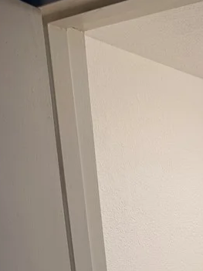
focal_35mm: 70
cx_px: 248
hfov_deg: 19.7
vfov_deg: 23.8
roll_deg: +1.7
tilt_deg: -13.7
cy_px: 371
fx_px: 548
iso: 50
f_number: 1.78
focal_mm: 6.76
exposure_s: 1/120
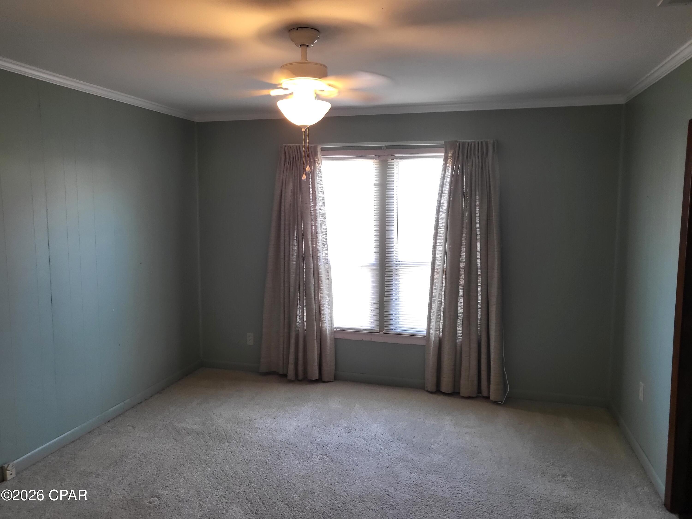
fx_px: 520
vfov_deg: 53.1
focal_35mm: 26
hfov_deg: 67.3
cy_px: 260
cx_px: 346
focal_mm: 4.25
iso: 160
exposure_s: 1/60
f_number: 1.8
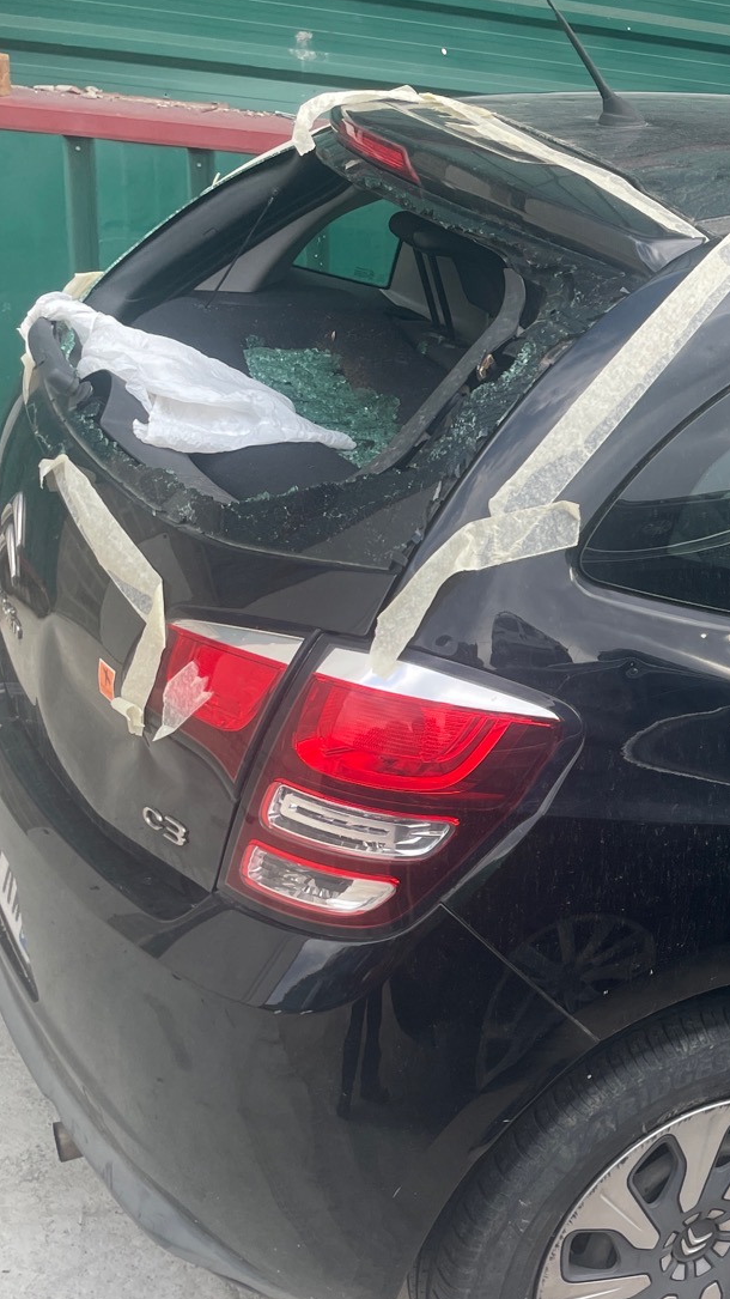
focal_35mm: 47
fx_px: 1618
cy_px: 716
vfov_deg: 43.7
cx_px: 943
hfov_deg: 22.7
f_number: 1.6
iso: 32
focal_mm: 4.2
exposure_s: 1/452
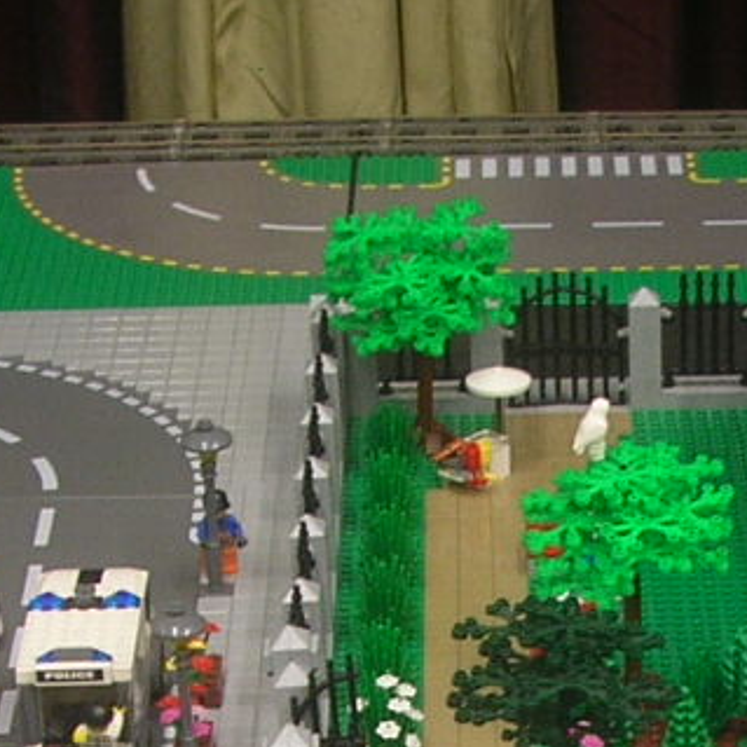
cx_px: 717
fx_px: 3784
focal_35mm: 155
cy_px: 1023
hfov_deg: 11.2
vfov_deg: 11.0
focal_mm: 5.8
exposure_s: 1/9.1
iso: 50
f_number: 2.8
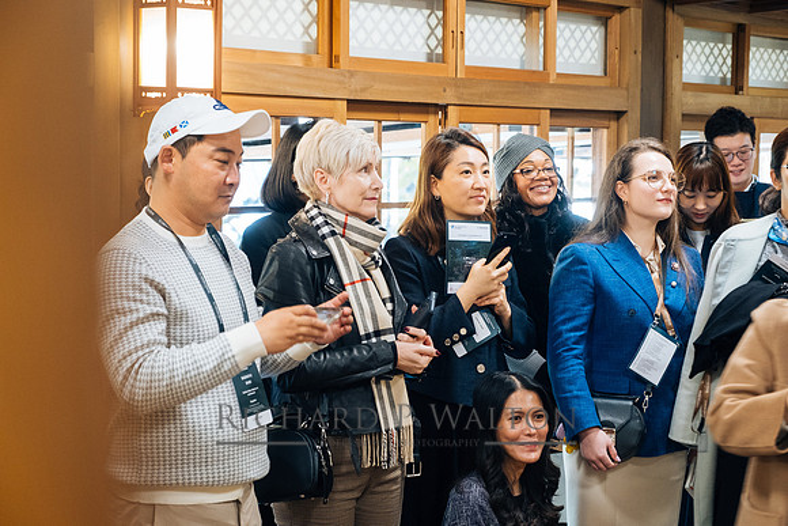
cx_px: 394
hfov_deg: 30.5
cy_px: 263
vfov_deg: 20.6
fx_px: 1445
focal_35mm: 66
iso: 1600
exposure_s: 1/60
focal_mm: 44.1
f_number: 3.2
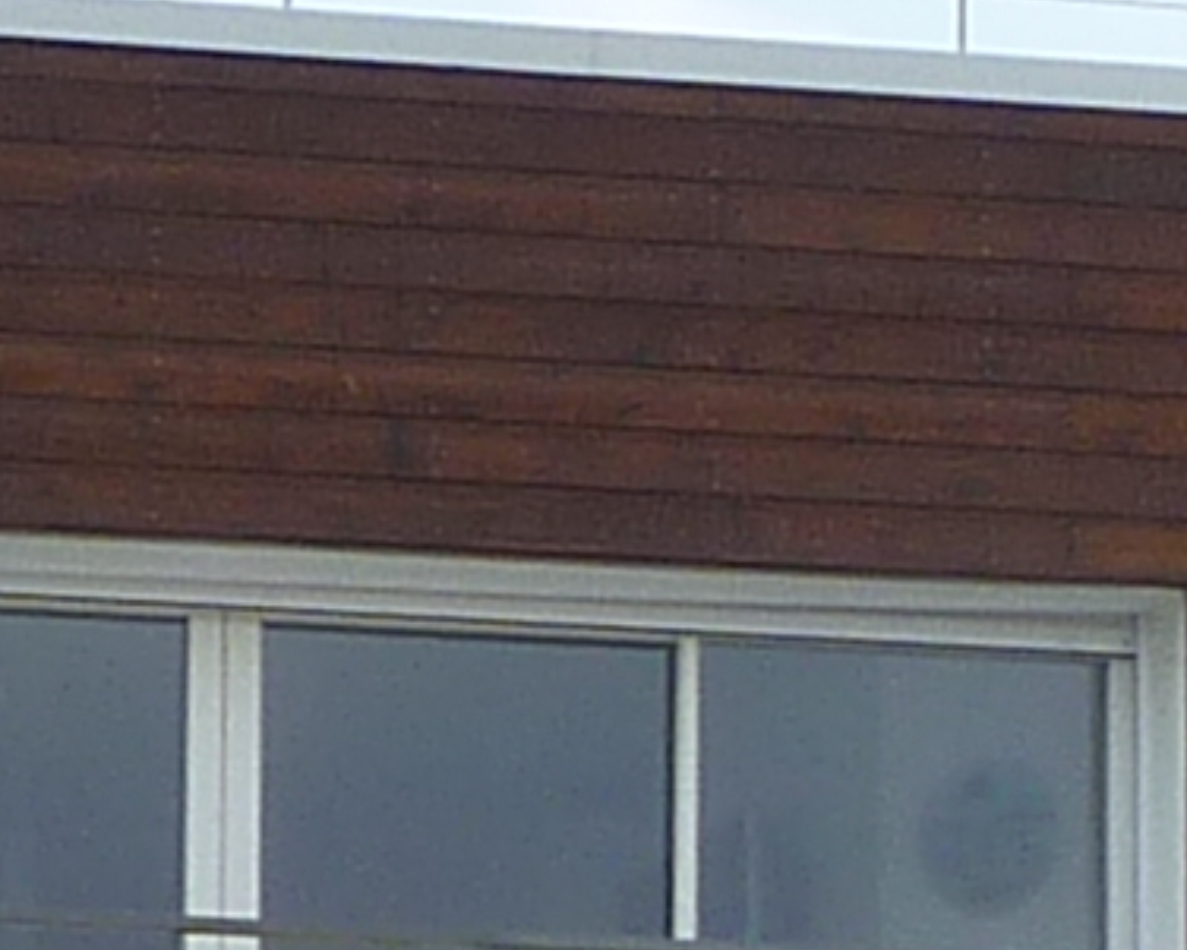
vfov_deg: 3.8
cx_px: 1159
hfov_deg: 4.8
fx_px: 14196
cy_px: 1398
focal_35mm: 404
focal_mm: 6.9
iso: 80
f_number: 4
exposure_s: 1/400
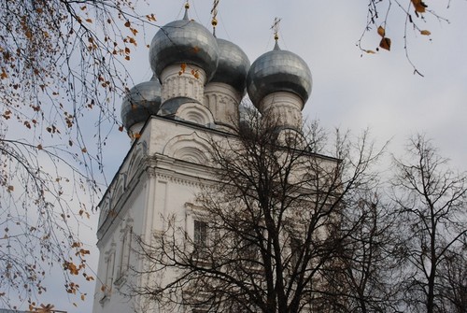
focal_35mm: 42
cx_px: 234
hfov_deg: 46.3
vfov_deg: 32.0
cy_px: 156
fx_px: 546
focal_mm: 28
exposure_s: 1/200
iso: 100
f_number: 7.1
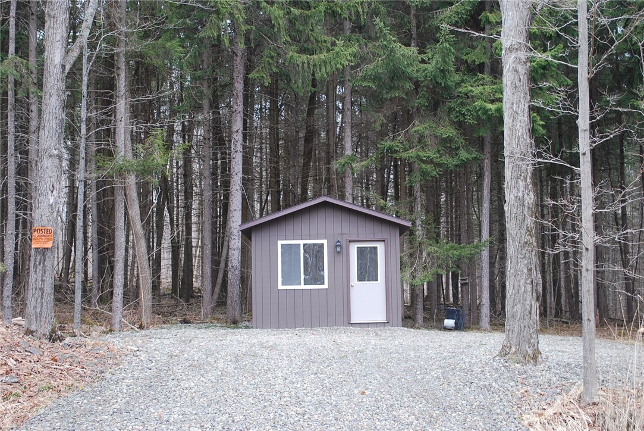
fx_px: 940
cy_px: 216
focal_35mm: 52
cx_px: 322
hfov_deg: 37.8
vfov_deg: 25.8
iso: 250
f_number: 5.3
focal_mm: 35
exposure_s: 1/30
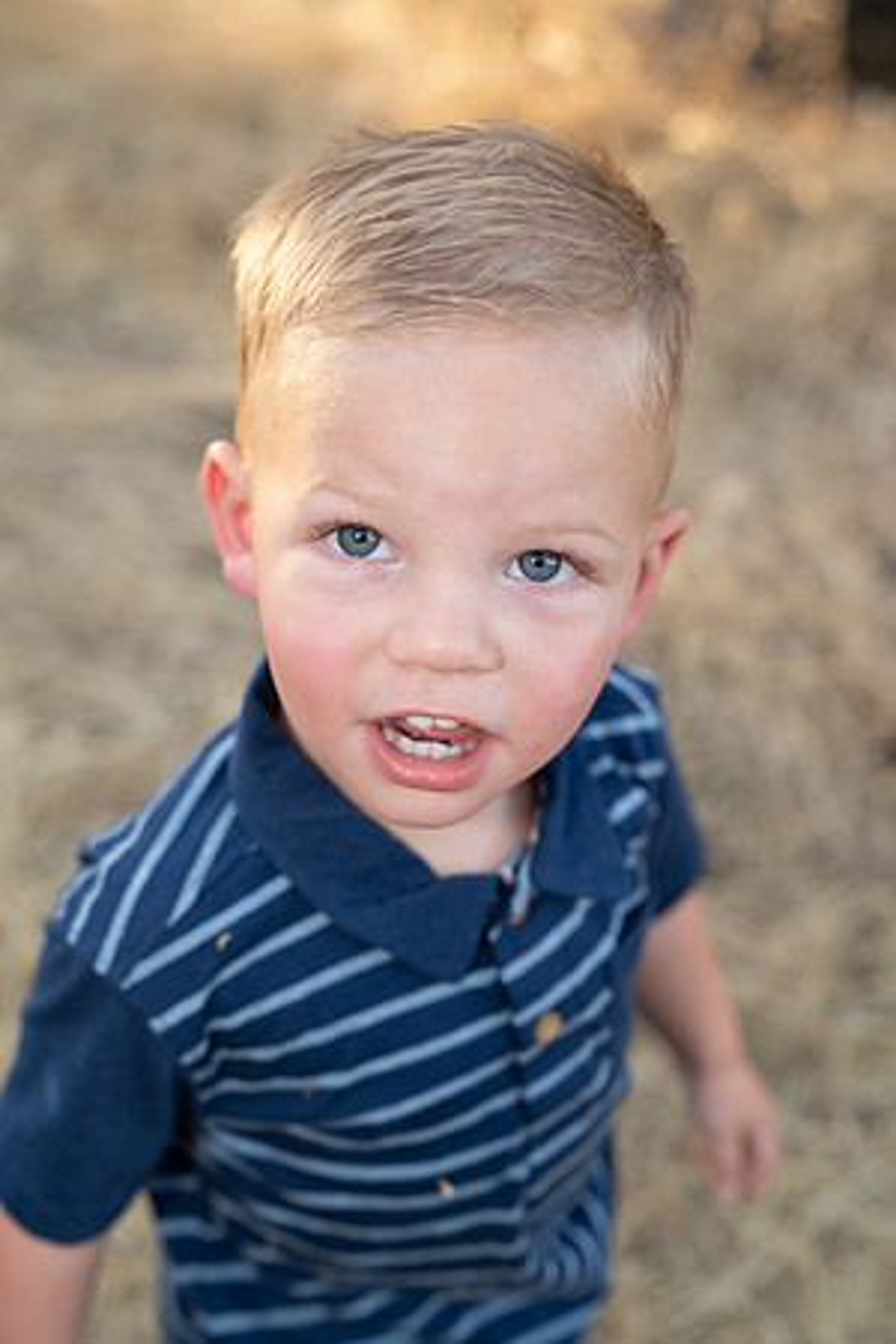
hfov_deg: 28.1
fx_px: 1792
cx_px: 448
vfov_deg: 41.1
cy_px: 672
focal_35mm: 48
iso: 500
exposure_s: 1/100
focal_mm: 48
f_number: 3.5
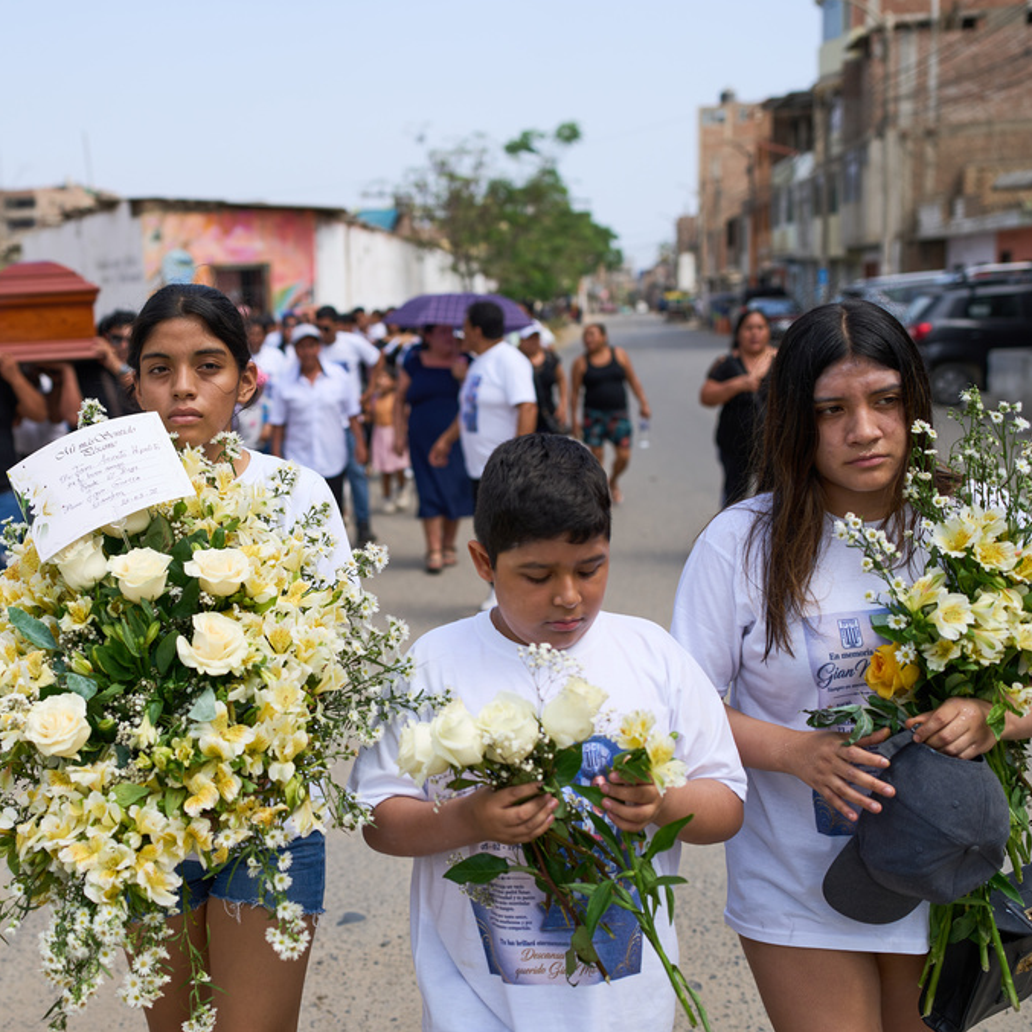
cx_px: 308
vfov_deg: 37.6
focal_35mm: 45
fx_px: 1518
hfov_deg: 37.0
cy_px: 518
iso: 80
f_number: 2.5
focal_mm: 35
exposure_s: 1/2000
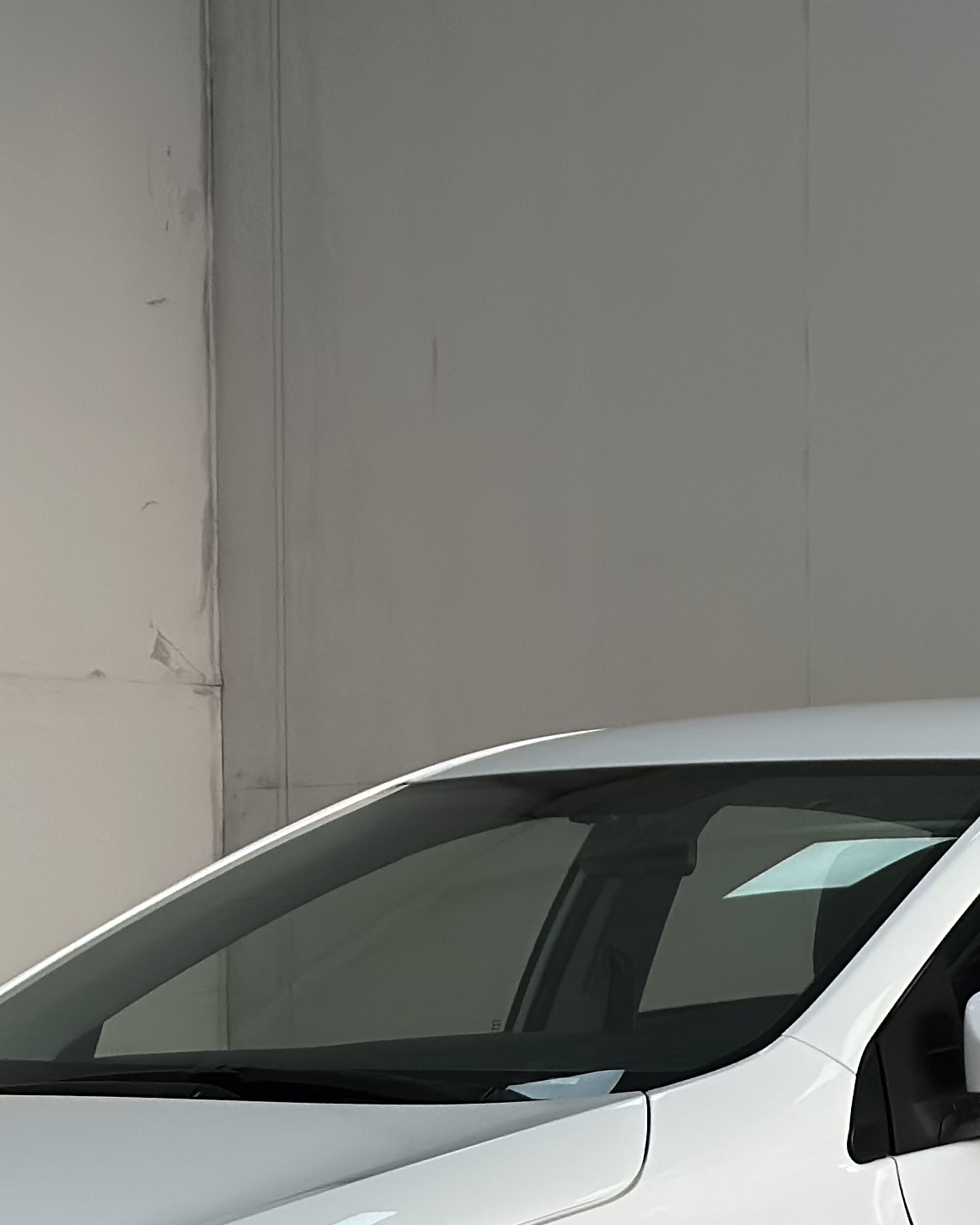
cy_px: 1116
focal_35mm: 130
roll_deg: +0.7
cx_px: 554
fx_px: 4712
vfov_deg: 14.6
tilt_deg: -2.1
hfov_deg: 11.9
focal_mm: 6.86
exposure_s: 1/371
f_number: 1.78
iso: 80
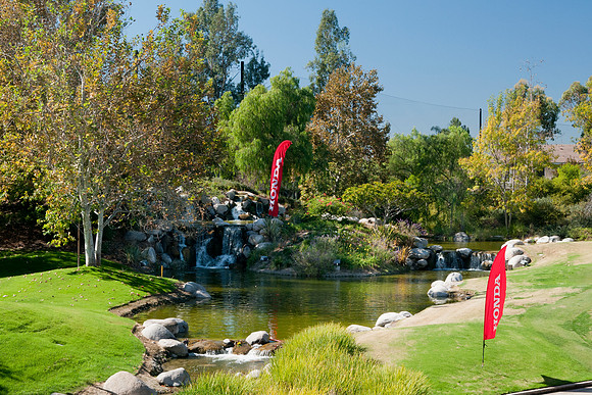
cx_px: 335
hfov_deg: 31.2
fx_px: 1059
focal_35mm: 64
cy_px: 222
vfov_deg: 21.1
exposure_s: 1/200
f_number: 7.1
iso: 400
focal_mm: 38
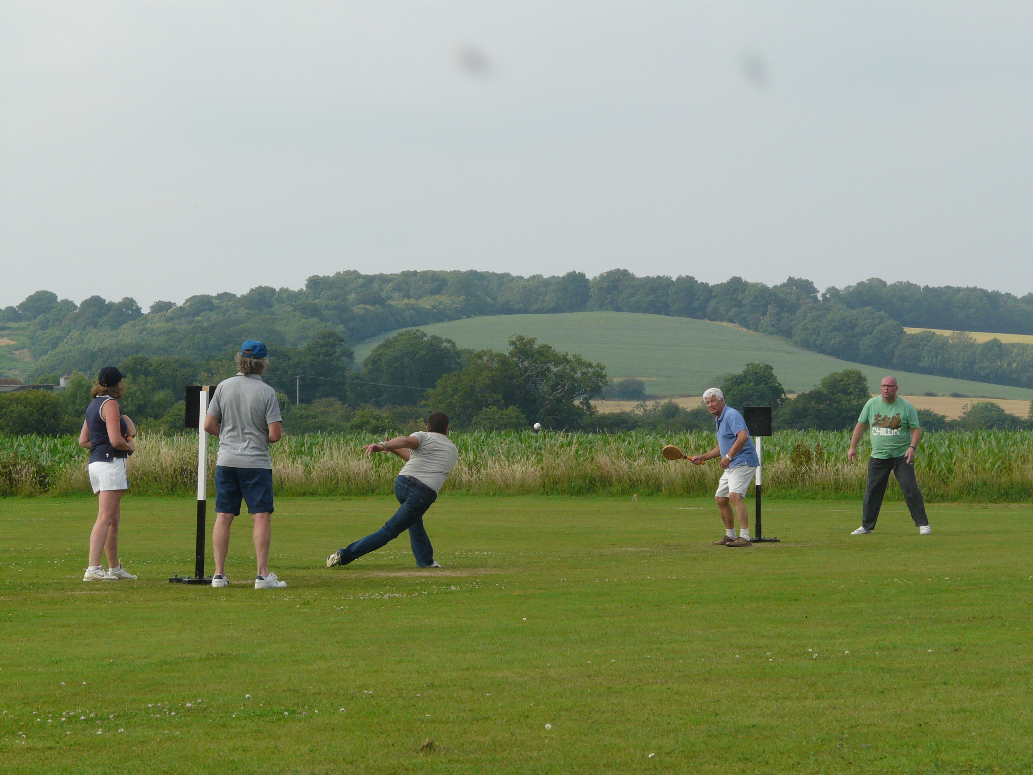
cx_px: 516
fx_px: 4208
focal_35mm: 141
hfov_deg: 14.0
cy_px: 388
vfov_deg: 10.5
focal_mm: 23.1
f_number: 5.6
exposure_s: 1/400
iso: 100
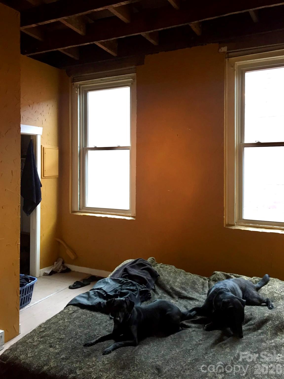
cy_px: 190
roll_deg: -0.7
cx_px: 142
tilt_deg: -4.2
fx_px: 317
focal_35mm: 29
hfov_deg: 48.2
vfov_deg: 61.7
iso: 100
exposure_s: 1/30
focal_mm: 4.15
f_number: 2.2
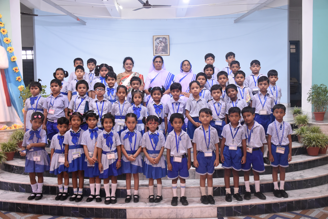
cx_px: 164
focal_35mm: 34
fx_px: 314
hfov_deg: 55.1
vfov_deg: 38.4
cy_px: 110
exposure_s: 1/100
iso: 1600
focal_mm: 23
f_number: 4
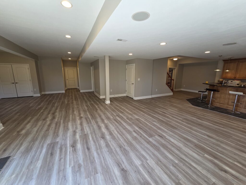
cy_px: 92
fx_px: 92
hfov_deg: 106.2
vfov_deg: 89.9
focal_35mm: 13
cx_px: 123
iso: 160
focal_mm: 2.2
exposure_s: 1/120
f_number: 2.2
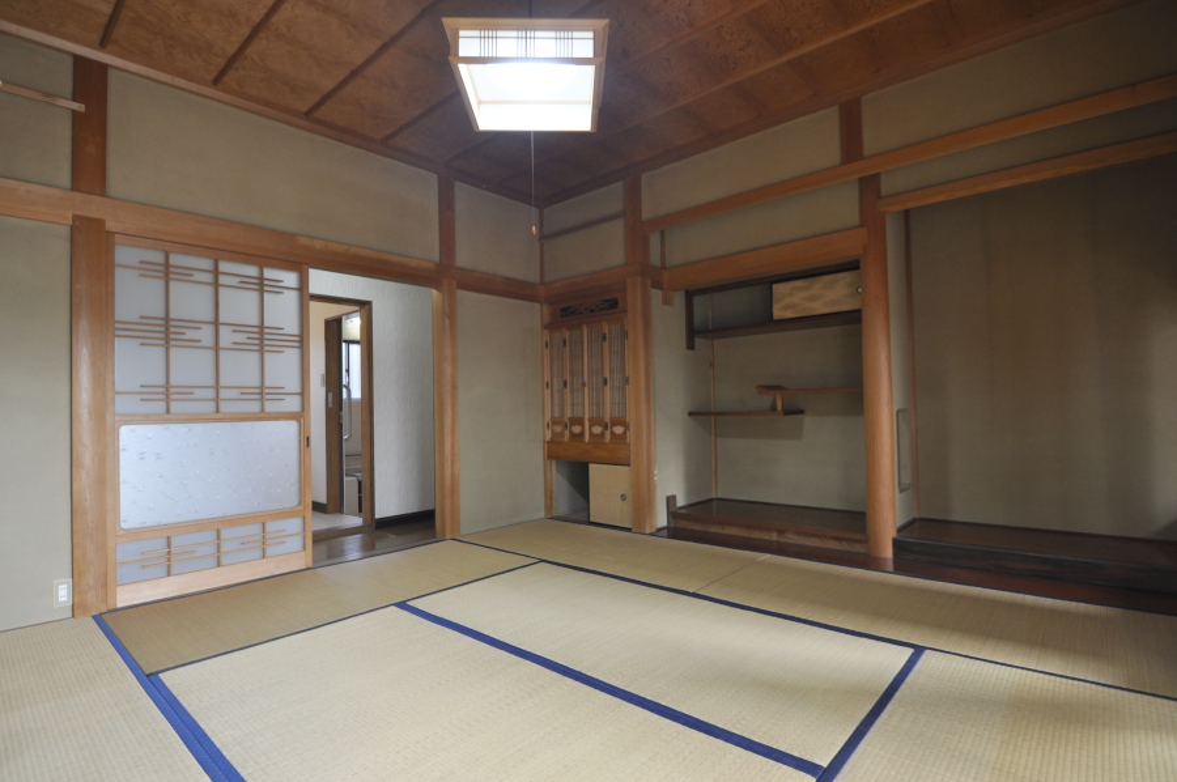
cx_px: 588
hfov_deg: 95.0
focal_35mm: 16
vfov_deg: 71.9
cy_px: 391
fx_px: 539
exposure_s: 1/80
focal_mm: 11
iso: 400
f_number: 4.5
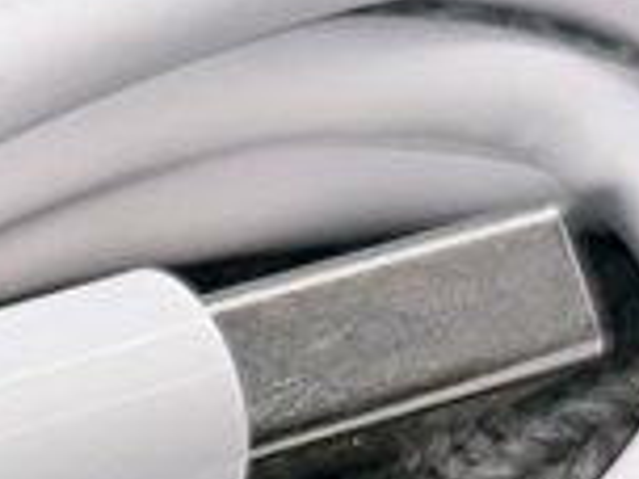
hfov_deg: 5.0
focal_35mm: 391
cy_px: 1050
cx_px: -786
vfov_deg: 3.8
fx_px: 7218
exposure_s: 1/100
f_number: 1.65
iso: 400
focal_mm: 6.14
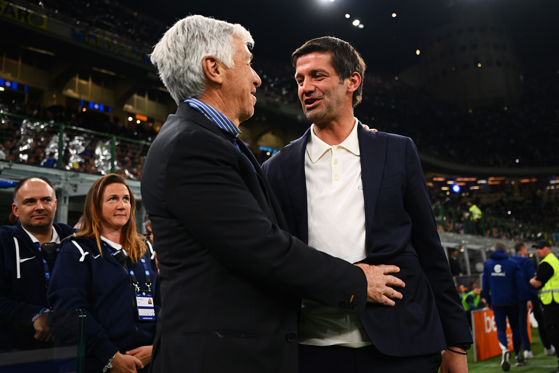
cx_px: 280
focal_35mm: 29
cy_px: 186
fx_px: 450
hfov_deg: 63.7
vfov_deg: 45.0
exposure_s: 1/400
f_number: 2.8
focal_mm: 29
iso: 560
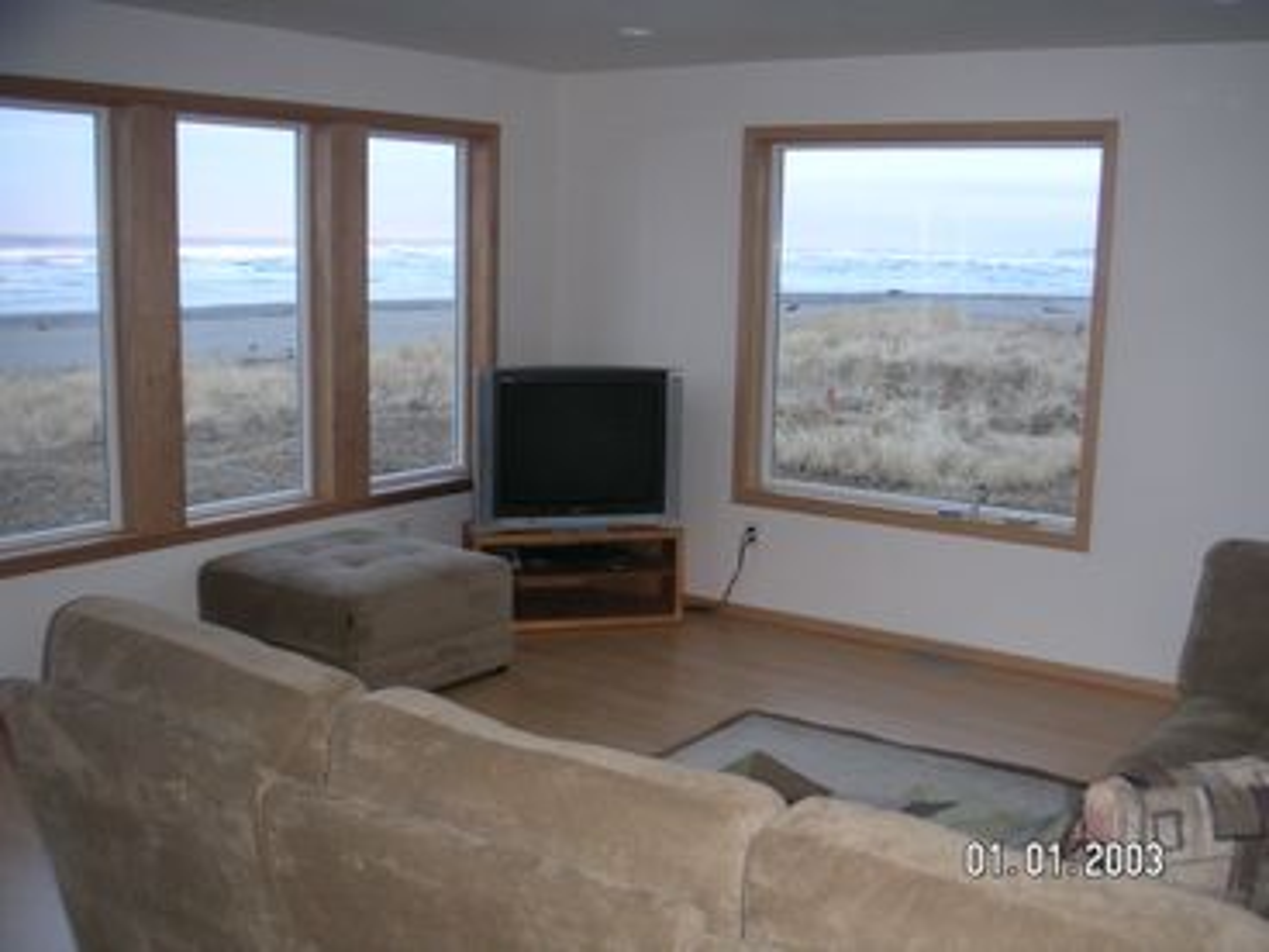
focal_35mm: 38
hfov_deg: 49.0
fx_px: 1393
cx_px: 634
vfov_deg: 37.7
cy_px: 476
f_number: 2.8
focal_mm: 6
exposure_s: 1/45
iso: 160
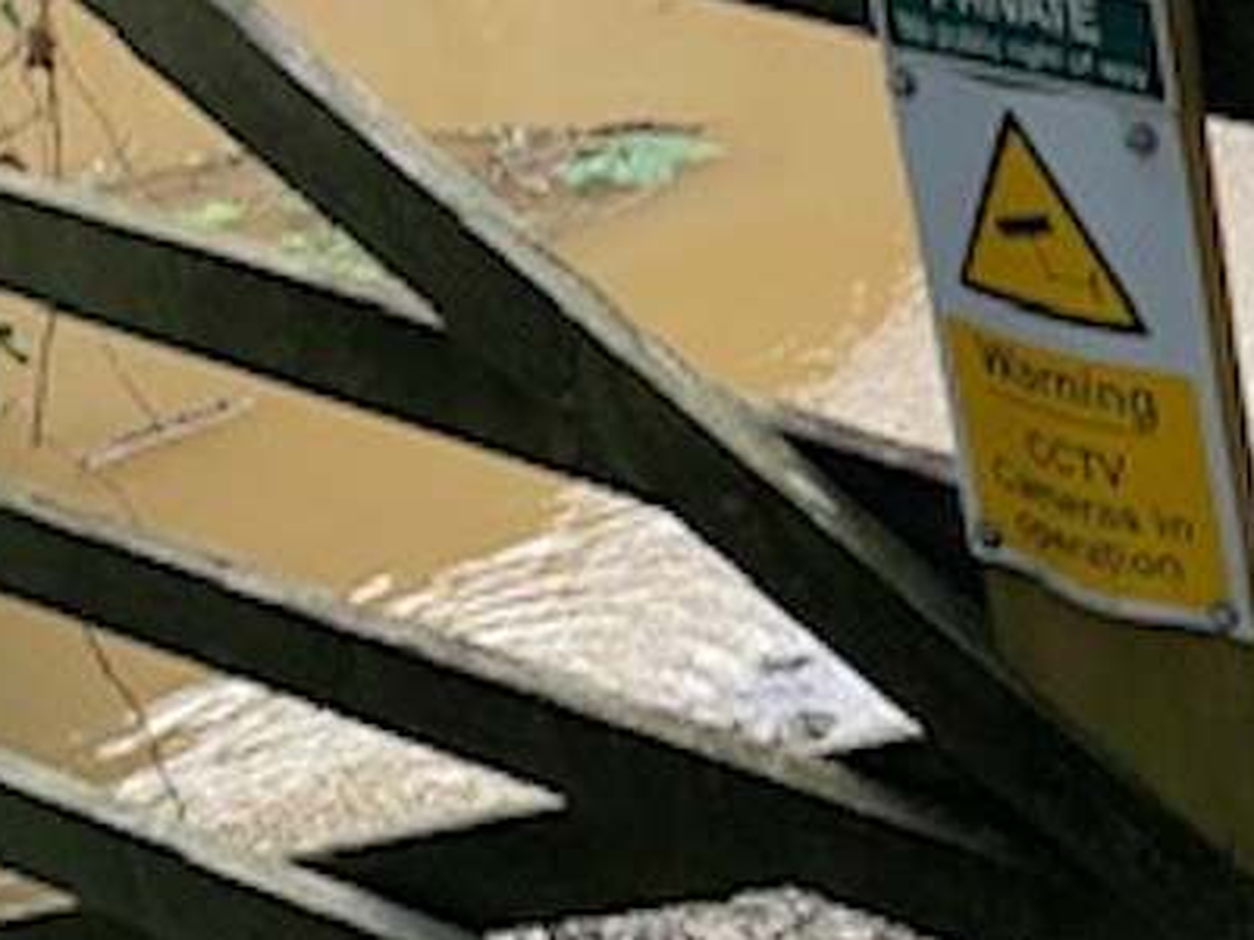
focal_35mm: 91
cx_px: 1975
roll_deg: +1.4
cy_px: -213
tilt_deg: -16.5
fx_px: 3297
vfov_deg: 15.6
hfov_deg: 18.6
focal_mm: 4.25
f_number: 1.8
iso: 25
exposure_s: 1/214
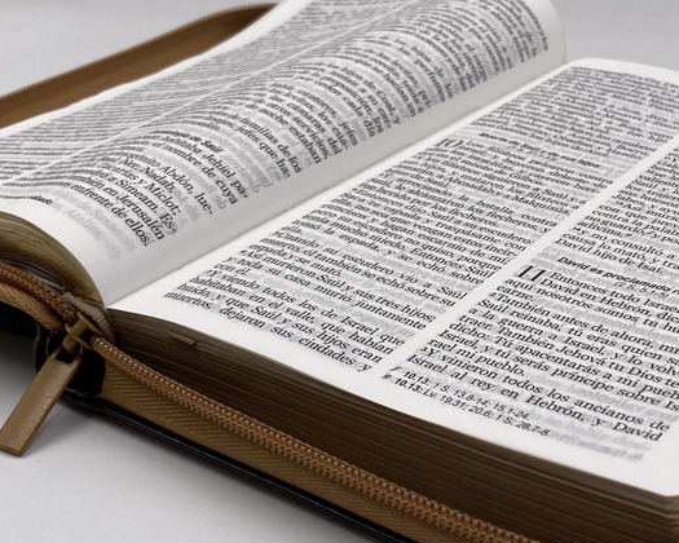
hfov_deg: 32.1
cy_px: 283
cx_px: 477
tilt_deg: -29.1
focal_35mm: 58
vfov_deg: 26.2
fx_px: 1166
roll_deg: +0.7
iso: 32
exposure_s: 1/552
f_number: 1.8
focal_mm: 4.25
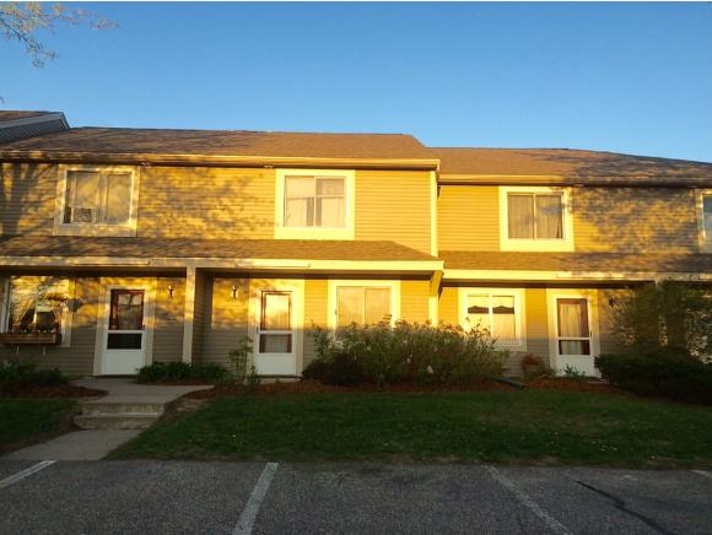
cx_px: 356
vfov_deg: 48.3
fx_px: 597
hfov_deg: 61.6
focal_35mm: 29
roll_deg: +0.7
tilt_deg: +7.9
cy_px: 268
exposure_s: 1/434
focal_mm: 4.15
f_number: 2.2
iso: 32
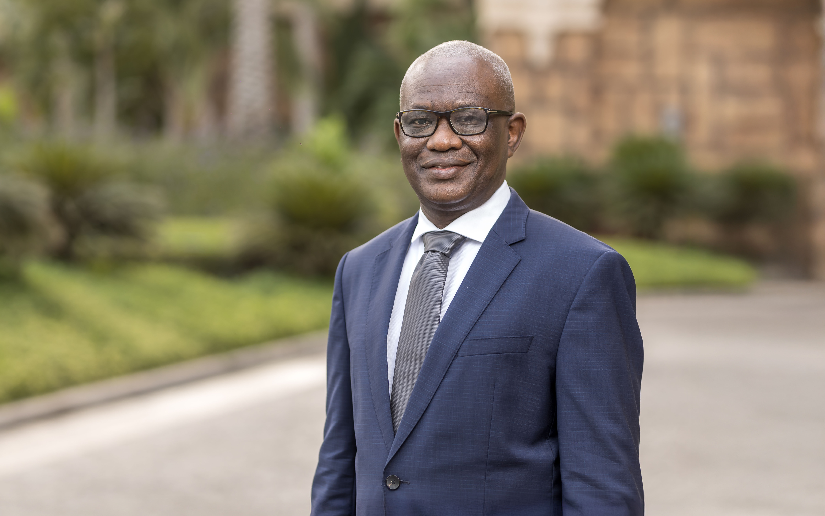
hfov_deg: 39.6
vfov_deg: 25.3
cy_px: 258
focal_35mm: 51
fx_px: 1147
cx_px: 413
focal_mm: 50
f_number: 1.4
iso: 100
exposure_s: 1/180
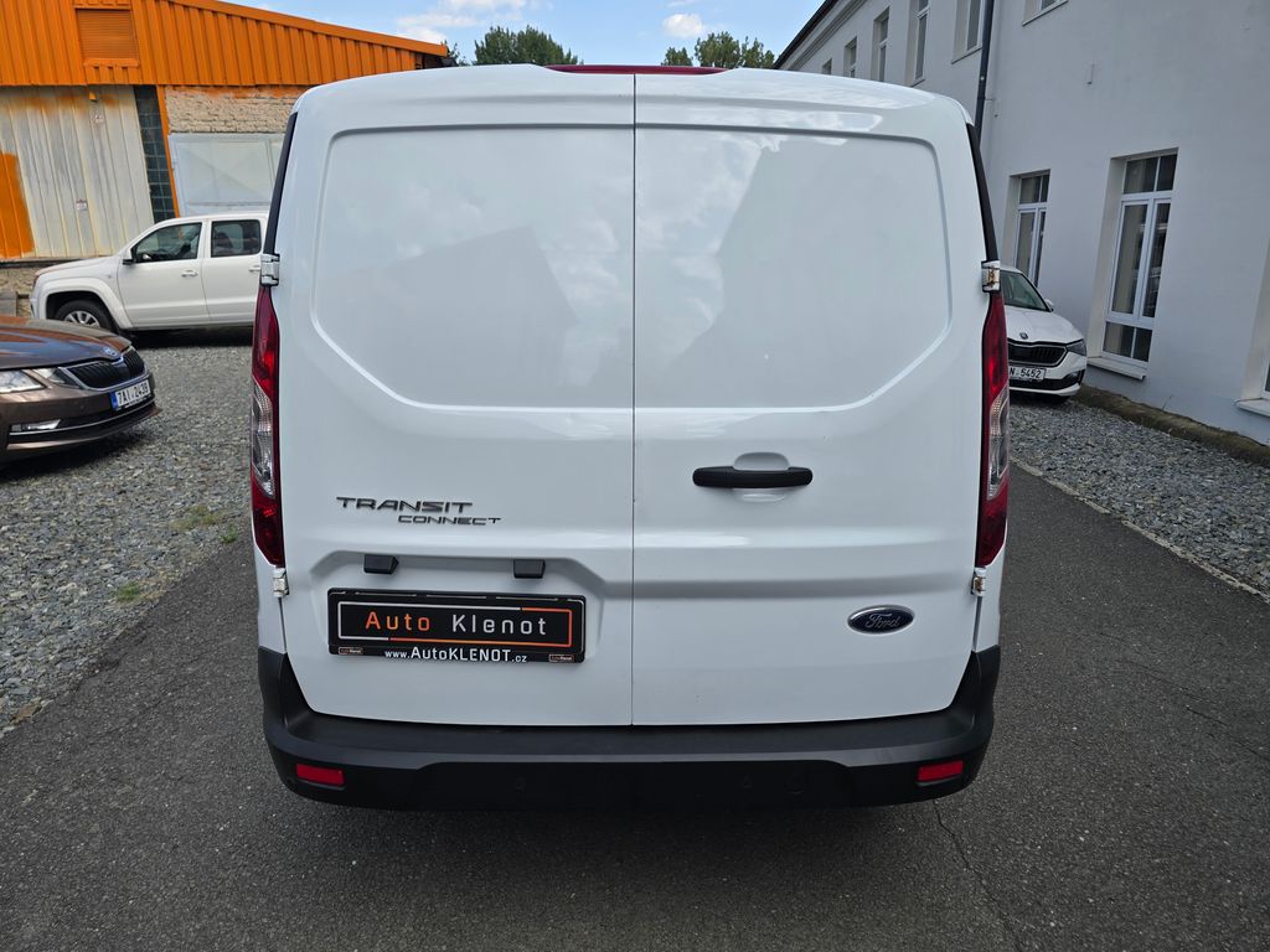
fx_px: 844
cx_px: 635
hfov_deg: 73.9
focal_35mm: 23
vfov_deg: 58.9
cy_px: 476
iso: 12
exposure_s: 1/416
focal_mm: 6.3
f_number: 1.7
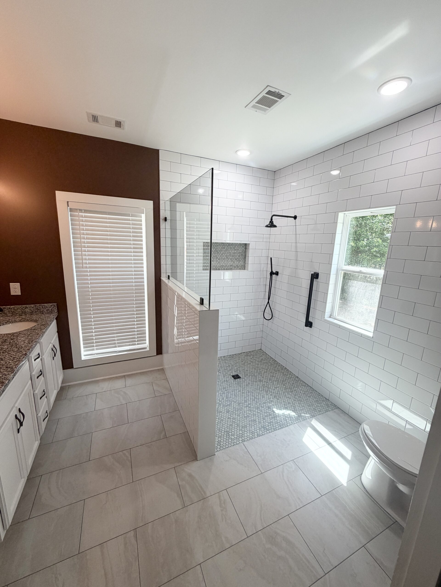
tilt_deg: -11.6
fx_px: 238
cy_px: 294
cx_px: 220
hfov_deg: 85.7
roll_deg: -2.6
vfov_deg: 102.1
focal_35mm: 14
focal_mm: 2.22
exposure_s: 1/120
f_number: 2.2
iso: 125
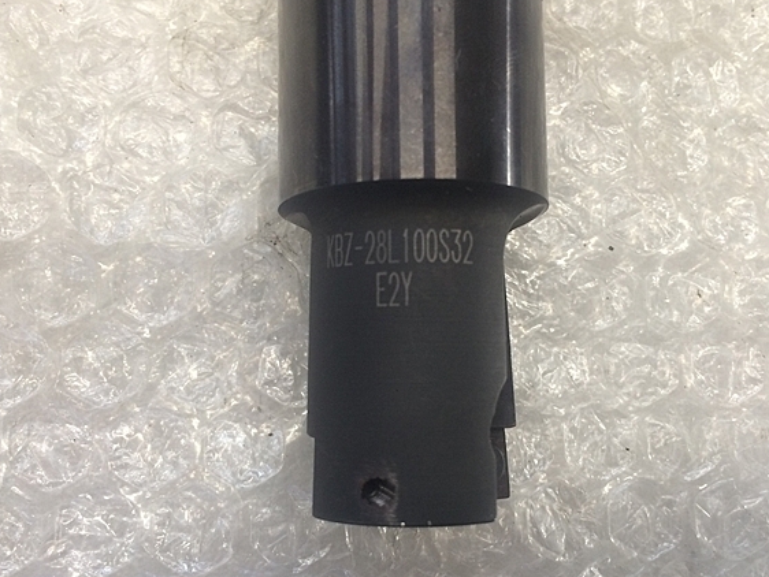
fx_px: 733
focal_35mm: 33
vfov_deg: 43.0
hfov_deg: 55.3
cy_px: 305
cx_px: 395
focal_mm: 4.15
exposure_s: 1/30
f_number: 2.2
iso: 64
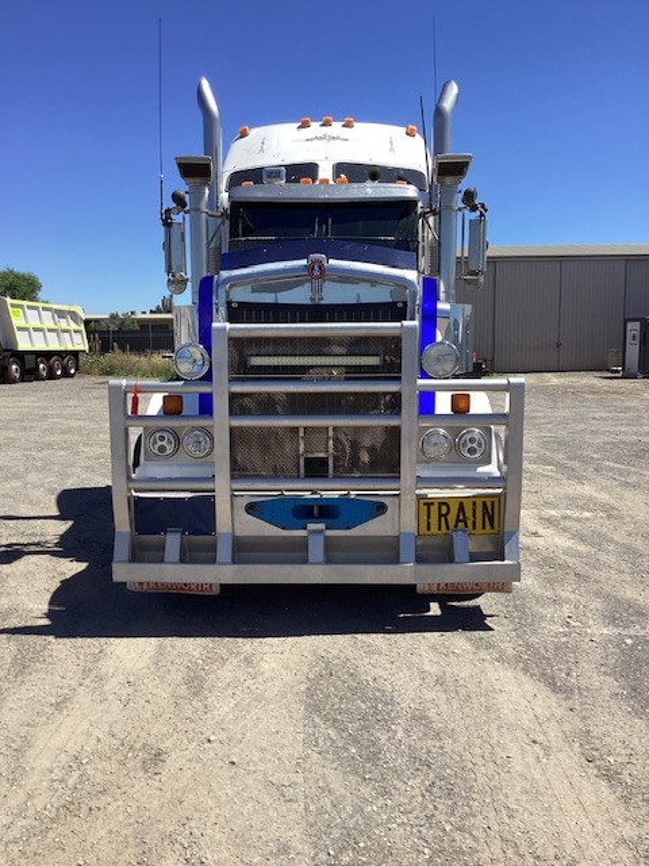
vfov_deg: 58.4
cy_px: 433
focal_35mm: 31
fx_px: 775
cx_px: 324
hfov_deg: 45.4
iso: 25
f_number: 2.4
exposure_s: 1/1359
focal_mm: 3.3
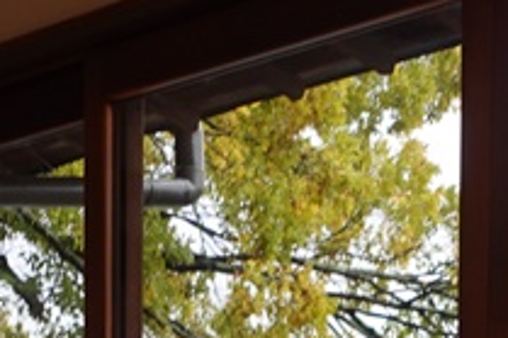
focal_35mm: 138
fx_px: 1946
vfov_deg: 9.1
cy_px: 773
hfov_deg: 14.8
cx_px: 365
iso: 125
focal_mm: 9.4
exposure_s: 1/80
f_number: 3.5
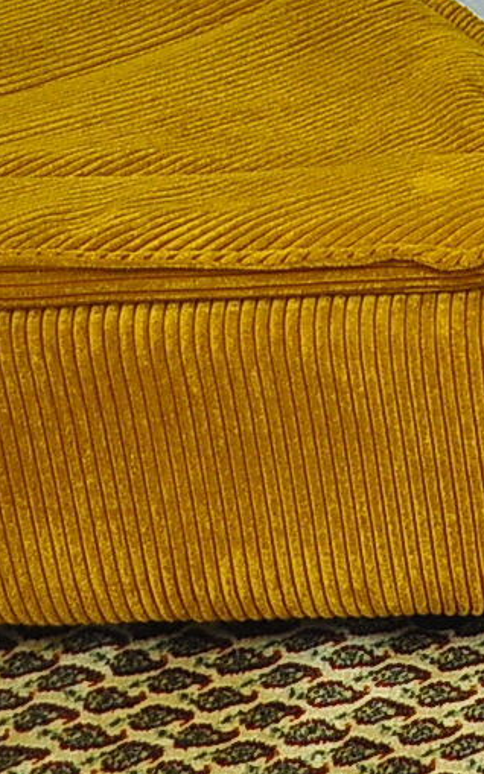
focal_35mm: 180
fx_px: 3800
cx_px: 1626
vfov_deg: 11.4
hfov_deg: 6.4
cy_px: -152
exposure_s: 1/200
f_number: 5
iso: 400
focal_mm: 28
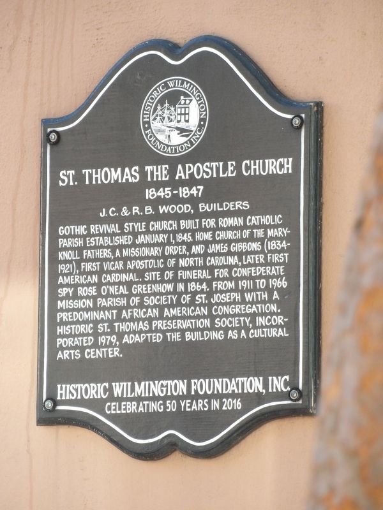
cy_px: 255
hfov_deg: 3.4
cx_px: 192
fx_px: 6491
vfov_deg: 4.5
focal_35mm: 440
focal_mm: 78.9
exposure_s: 1/50
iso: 217
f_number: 4.2
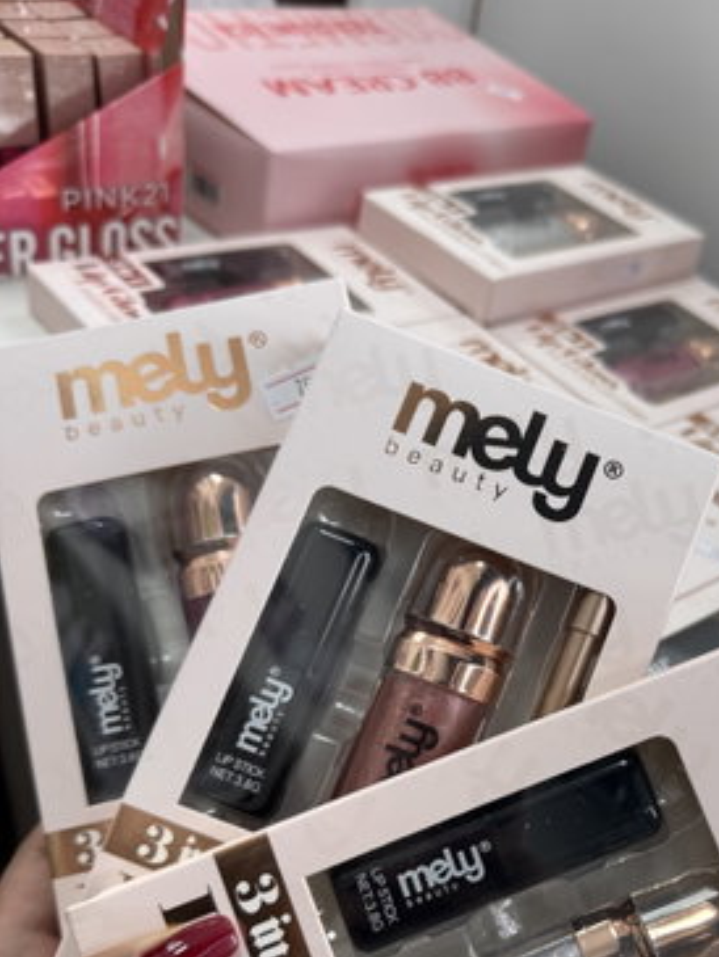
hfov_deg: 39.8
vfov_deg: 51.7
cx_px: 522
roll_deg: -16.2
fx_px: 969
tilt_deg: -41.6
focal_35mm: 35
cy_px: 628
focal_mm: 6.76
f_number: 1.78
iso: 80
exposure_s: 1/100
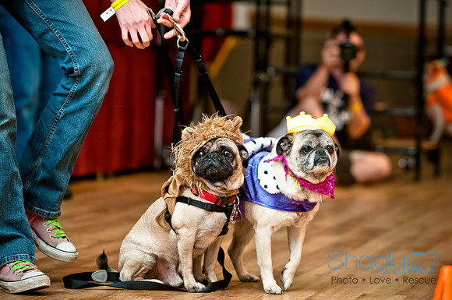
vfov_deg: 8.7
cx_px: 226
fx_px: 1975
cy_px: 150
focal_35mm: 158
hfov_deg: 13.1
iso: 200
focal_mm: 105
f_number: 2.8
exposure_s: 1/200
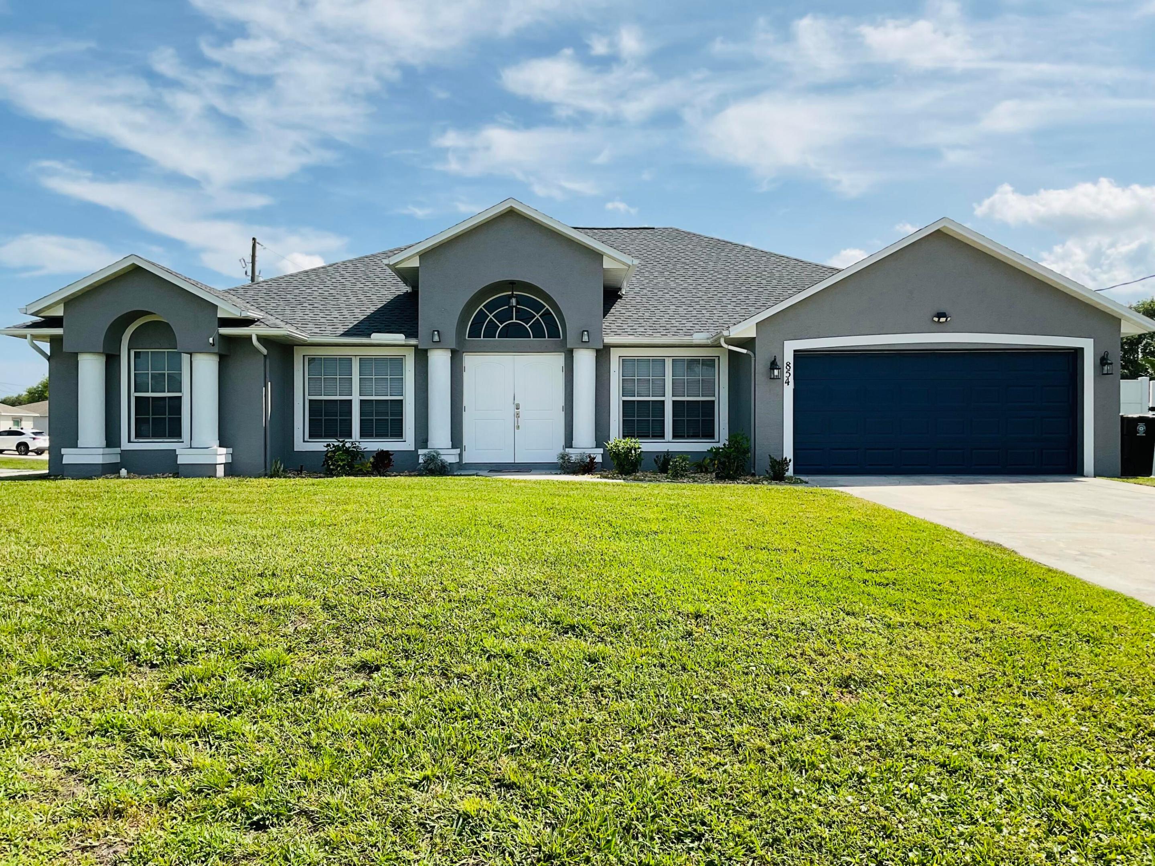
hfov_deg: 61.7
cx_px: 578
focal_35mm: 29
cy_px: 433
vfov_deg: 48.2
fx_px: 968
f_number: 1.8
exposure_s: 1/2538
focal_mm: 3
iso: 16
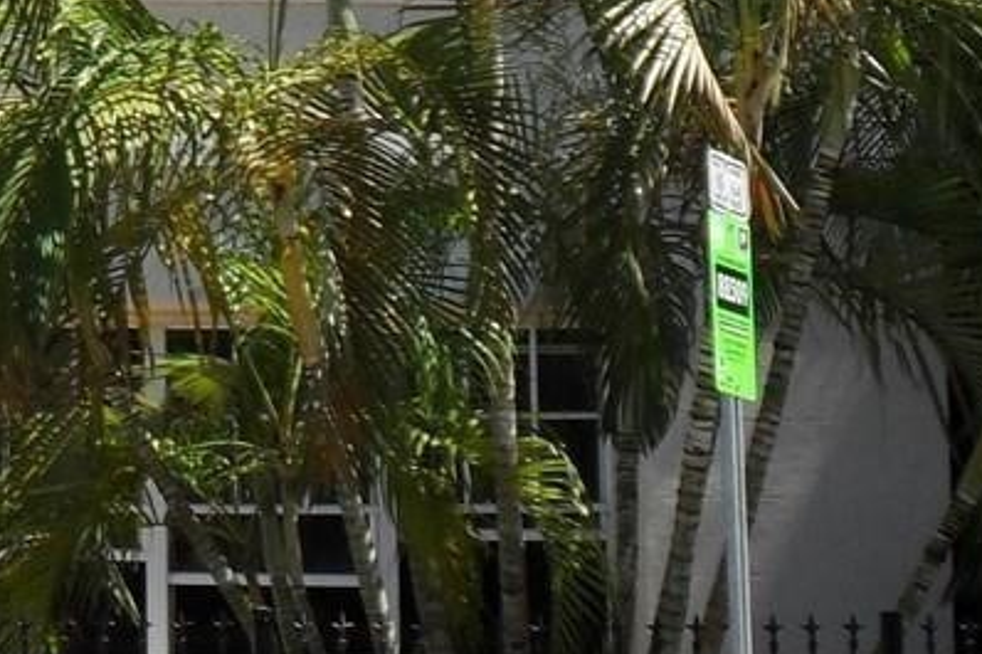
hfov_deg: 10.5
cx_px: -799
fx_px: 5017
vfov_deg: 7.4
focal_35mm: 184
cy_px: -207
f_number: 4.5
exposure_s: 1/350
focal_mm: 7.8
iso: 100
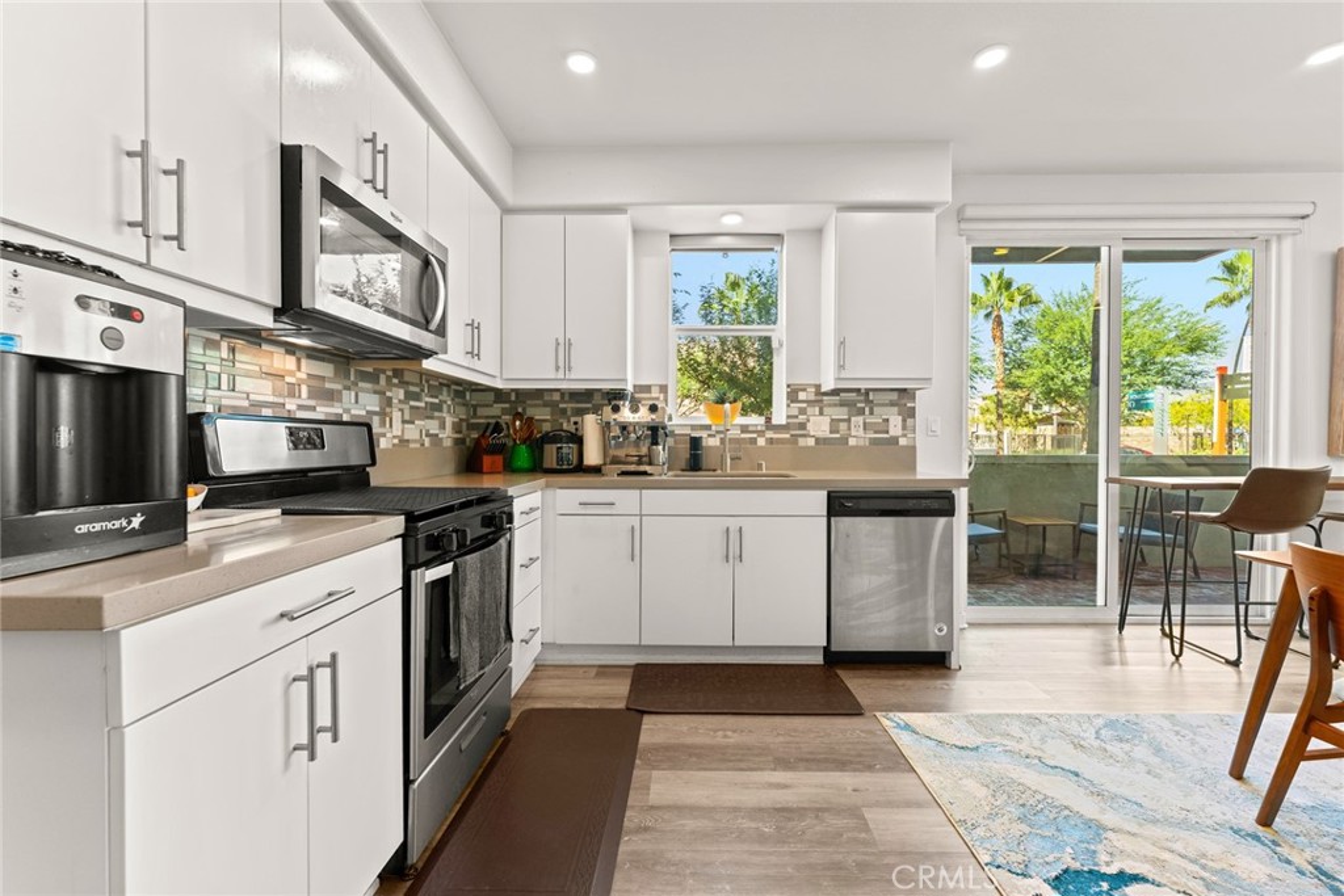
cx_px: 672
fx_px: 523
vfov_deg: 81.2
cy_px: 448
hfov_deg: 104.2
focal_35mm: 14
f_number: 6.3
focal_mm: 14
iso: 320
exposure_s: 1/8
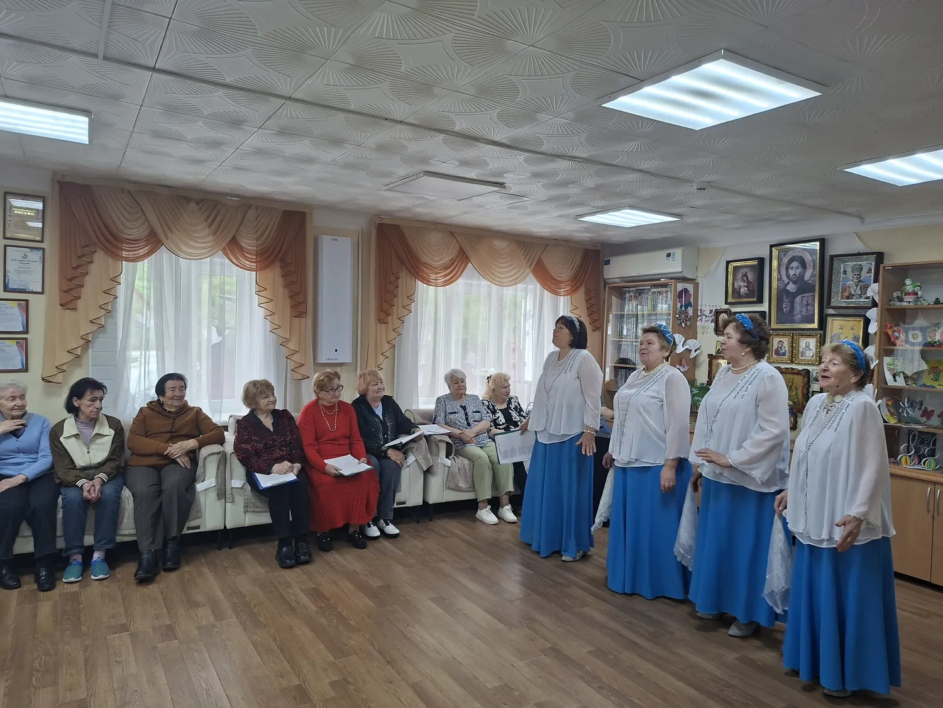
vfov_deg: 58.9
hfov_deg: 73.9
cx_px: 472
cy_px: 354
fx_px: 627
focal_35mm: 23
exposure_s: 1/100
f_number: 1.8
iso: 200
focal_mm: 5.54
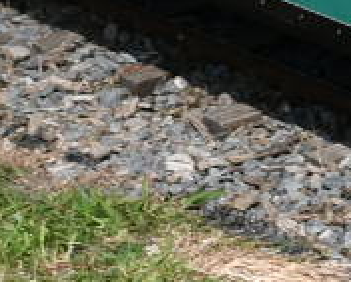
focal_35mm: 389
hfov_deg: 4.8
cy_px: -284
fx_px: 4043
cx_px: 959
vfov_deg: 3.9
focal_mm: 30
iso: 250
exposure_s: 1/400
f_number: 10
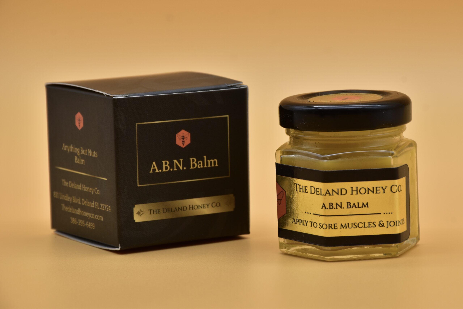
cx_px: 232
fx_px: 2701
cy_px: 154
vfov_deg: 6.5
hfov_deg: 9.8
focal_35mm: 210
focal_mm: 140
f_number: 9
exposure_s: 1/40
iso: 250
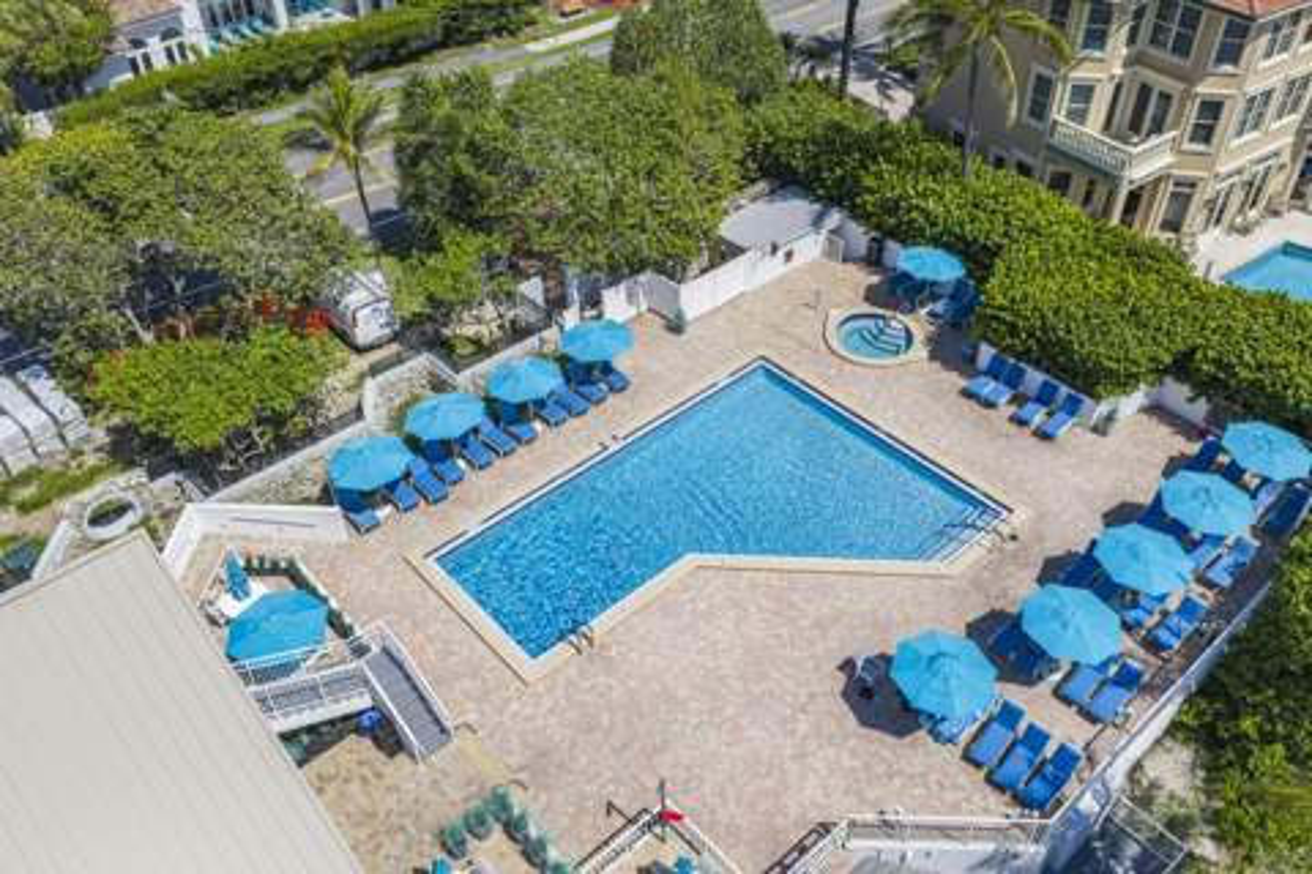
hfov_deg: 65.5
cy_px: 437
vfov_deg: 46.4
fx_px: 1020
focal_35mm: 28
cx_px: 656
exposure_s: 1/1250
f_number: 2.8
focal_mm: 14.45
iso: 100
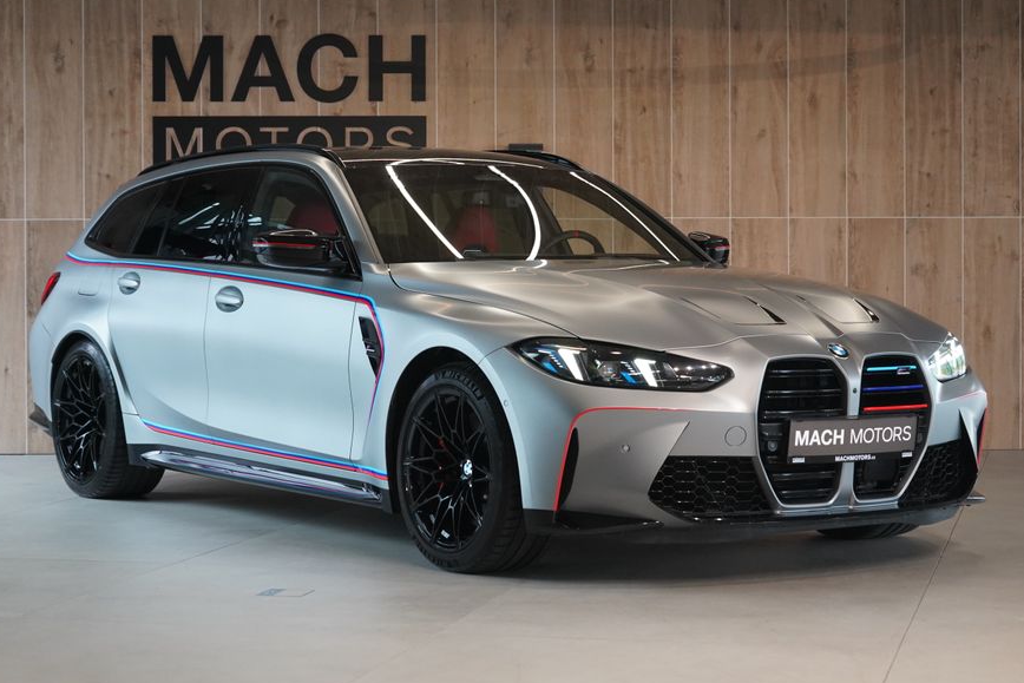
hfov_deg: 25.7
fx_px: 2247
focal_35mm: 79
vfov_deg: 17.3
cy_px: 300
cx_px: 513
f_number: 5.6
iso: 3200
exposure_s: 1/160
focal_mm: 67
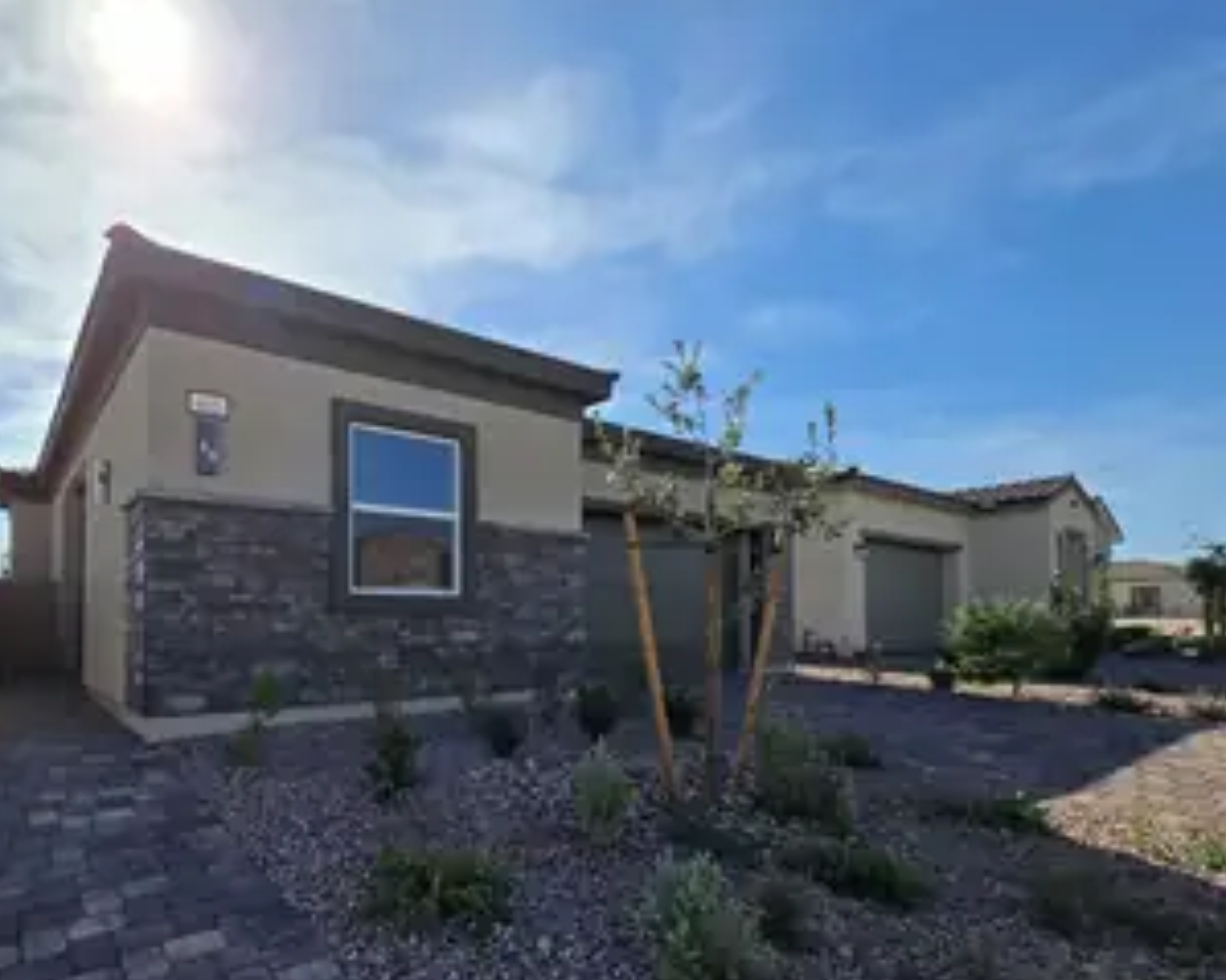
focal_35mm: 17
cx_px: 410
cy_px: 595
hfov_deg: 86.5
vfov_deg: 76.0
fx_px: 617
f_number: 2.2
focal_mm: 2.2
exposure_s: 1/3042
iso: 50
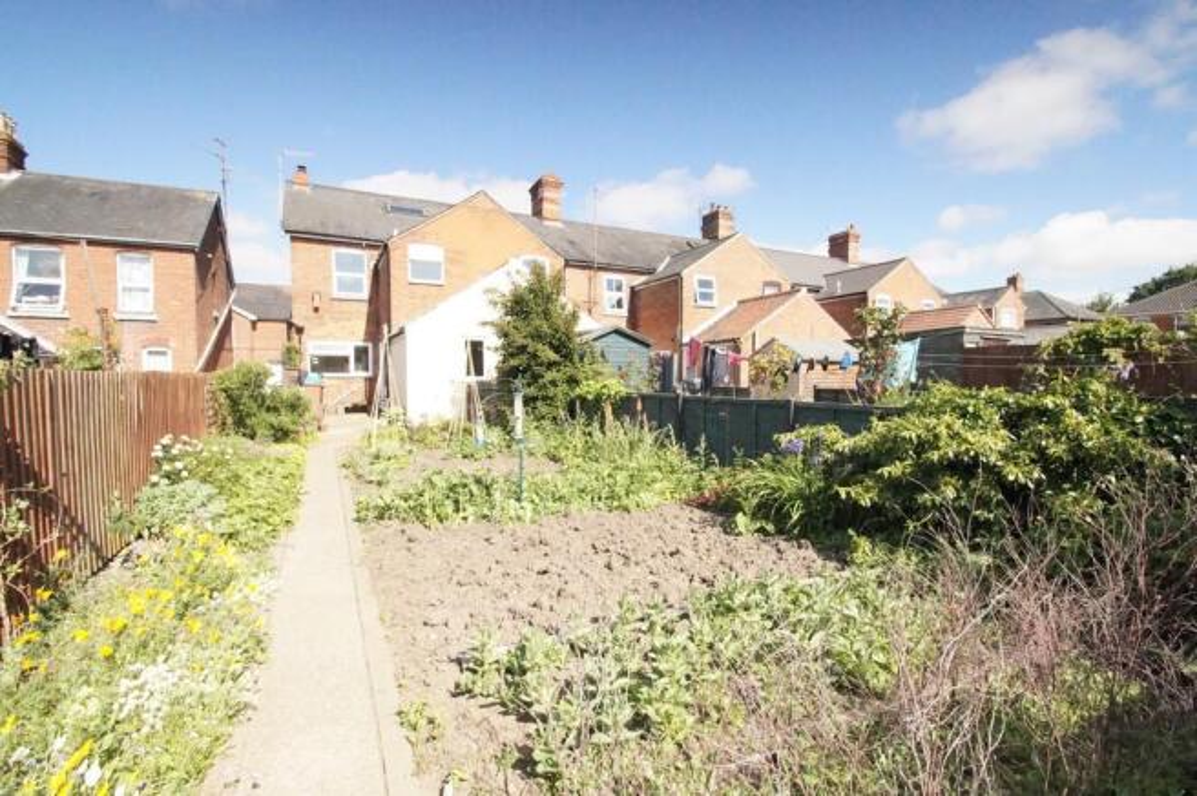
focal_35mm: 16
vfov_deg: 71.9
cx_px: 598
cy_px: 398
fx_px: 548
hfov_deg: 95.0
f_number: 9
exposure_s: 1/4000
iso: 6400
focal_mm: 11
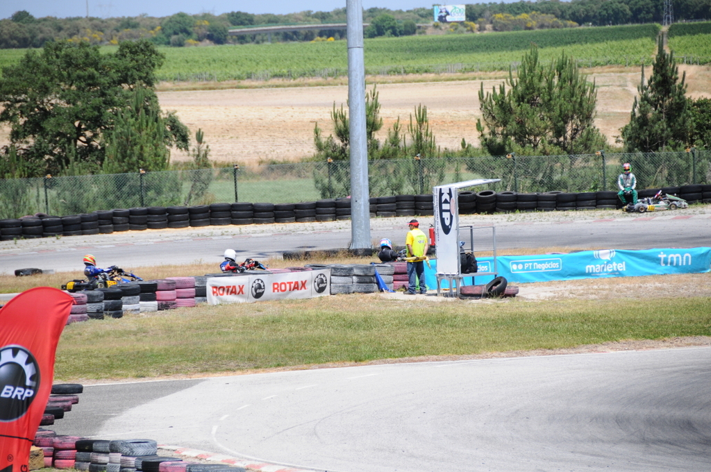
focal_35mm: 255
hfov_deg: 8.1
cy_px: 236
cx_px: 356
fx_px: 5030
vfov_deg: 5.4
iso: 400
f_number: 5.6
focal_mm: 170
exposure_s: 1/1600
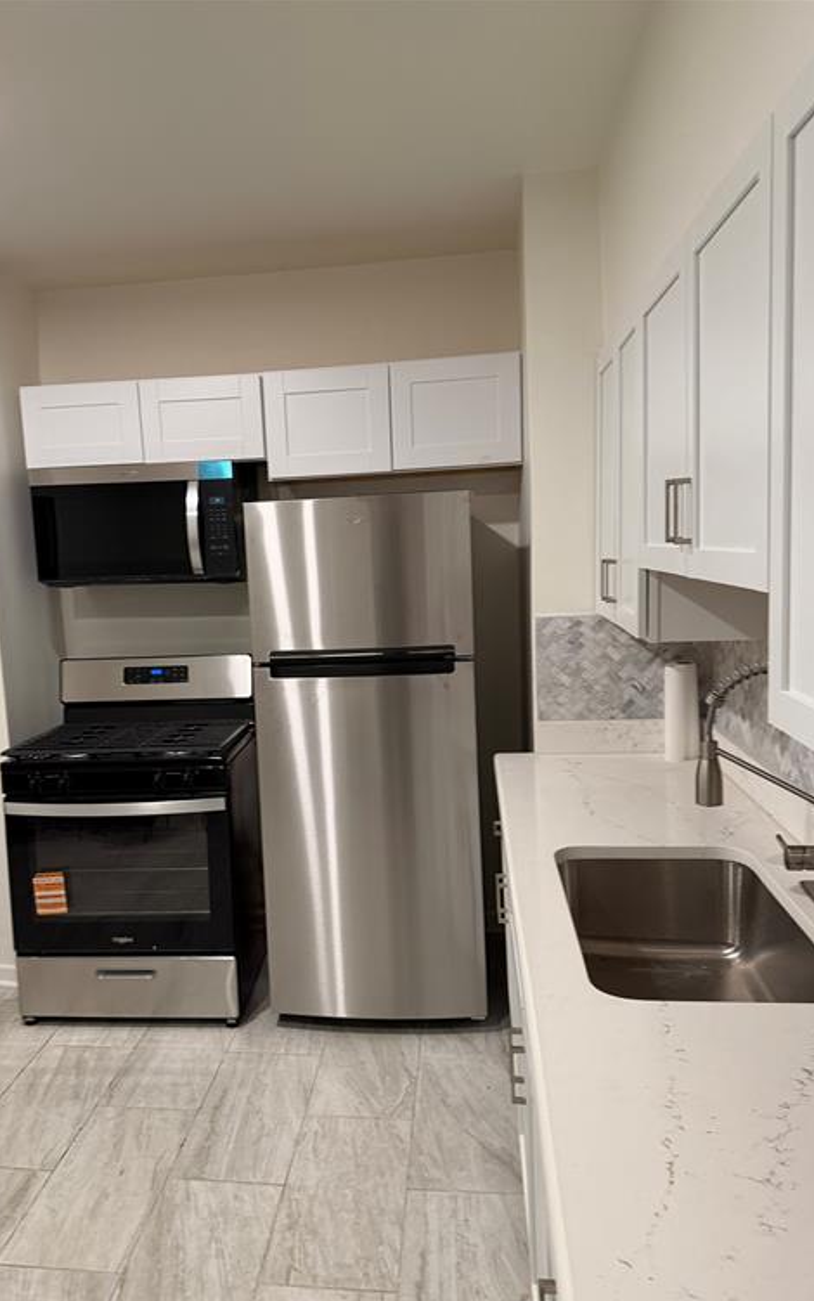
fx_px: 922
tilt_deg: -5.2
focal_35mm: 26
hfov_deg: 47.5
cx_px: 346
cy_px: 663
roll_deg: +2.5
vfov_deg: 70.4
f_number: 1.78
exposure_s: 1/60
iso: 320
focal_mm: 6.76
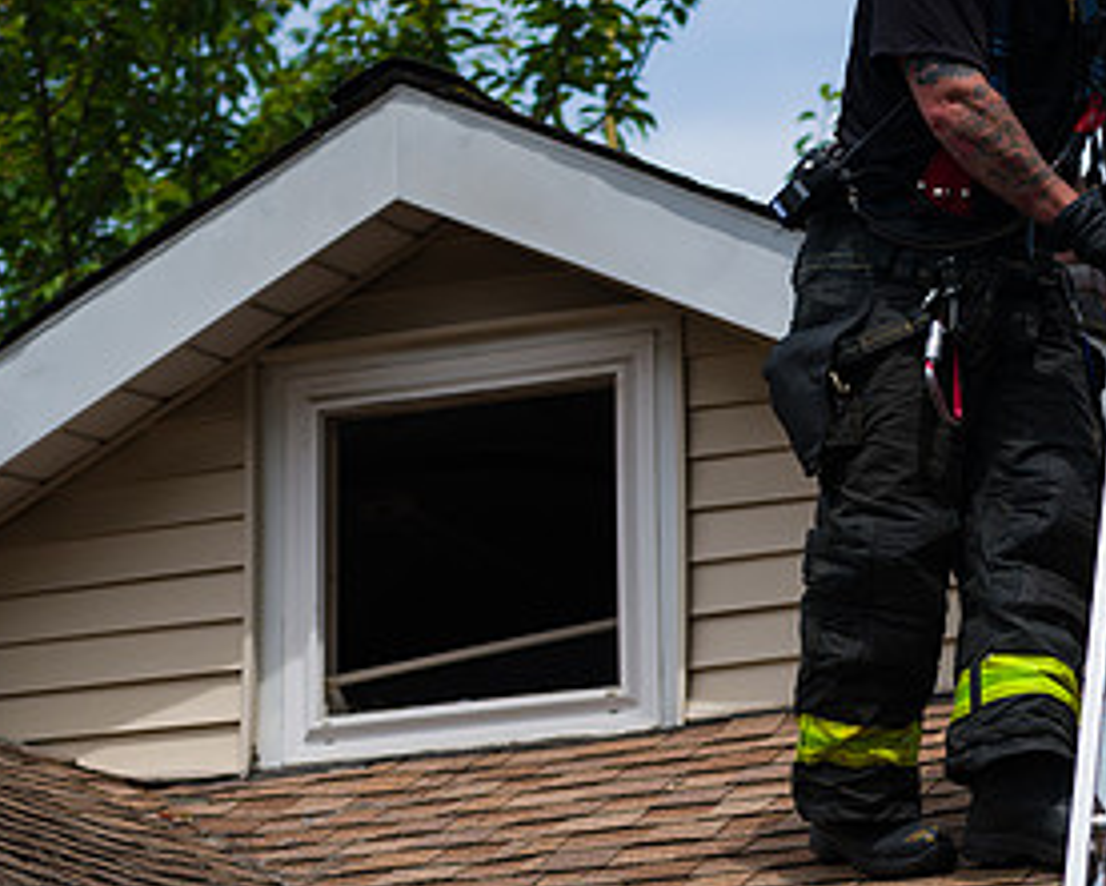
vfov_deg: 11.2
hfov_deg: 13.8
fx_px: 4519
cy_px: 317
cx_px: 1074
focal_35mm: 138
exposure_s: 1/6400
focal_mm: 70
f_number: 3.2
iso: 200
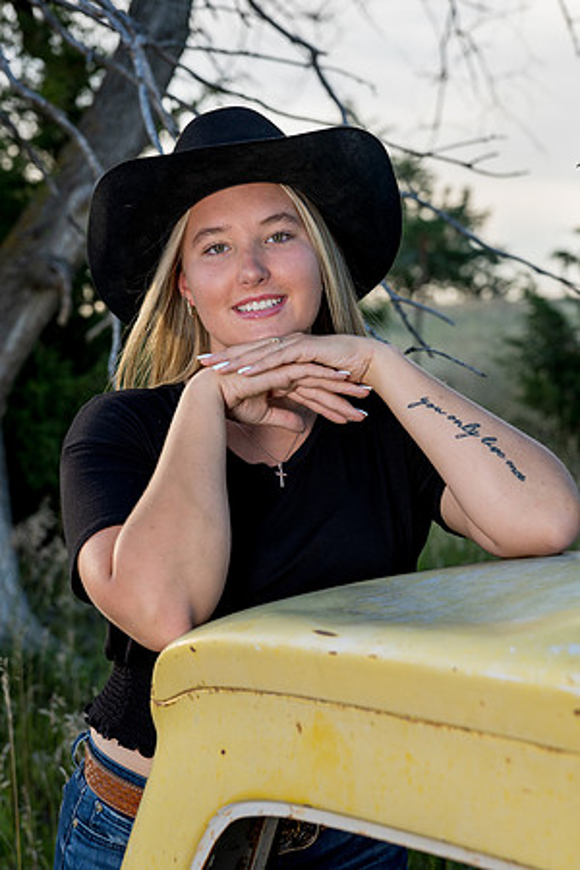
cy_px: 435
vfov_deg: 28.8
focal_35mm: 70
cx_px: 290
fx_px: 1692
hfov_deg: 19.5
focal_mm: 70
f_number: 5
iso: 100
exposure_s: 1/125
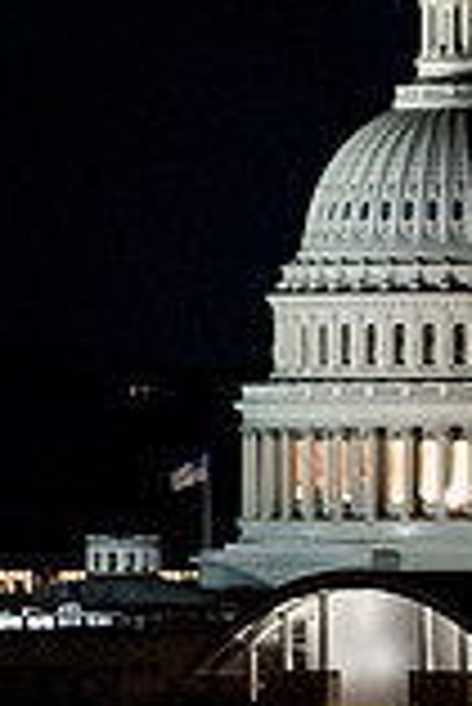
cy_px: 594
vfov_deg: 3.6
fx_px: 11283
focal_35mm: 575
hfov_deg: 2.4
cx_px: 420
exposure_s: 1/125
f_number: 2.8
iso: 6400
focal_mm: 200
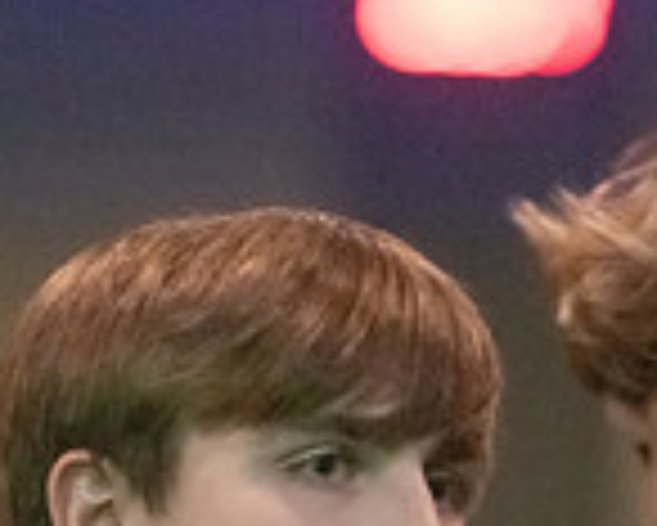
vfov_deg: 2.5
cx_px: 266
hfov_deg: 3.1
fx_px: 11966
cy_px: 843
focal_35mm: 615
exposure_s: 1/320
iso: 20000
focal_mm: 165
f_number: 2.8
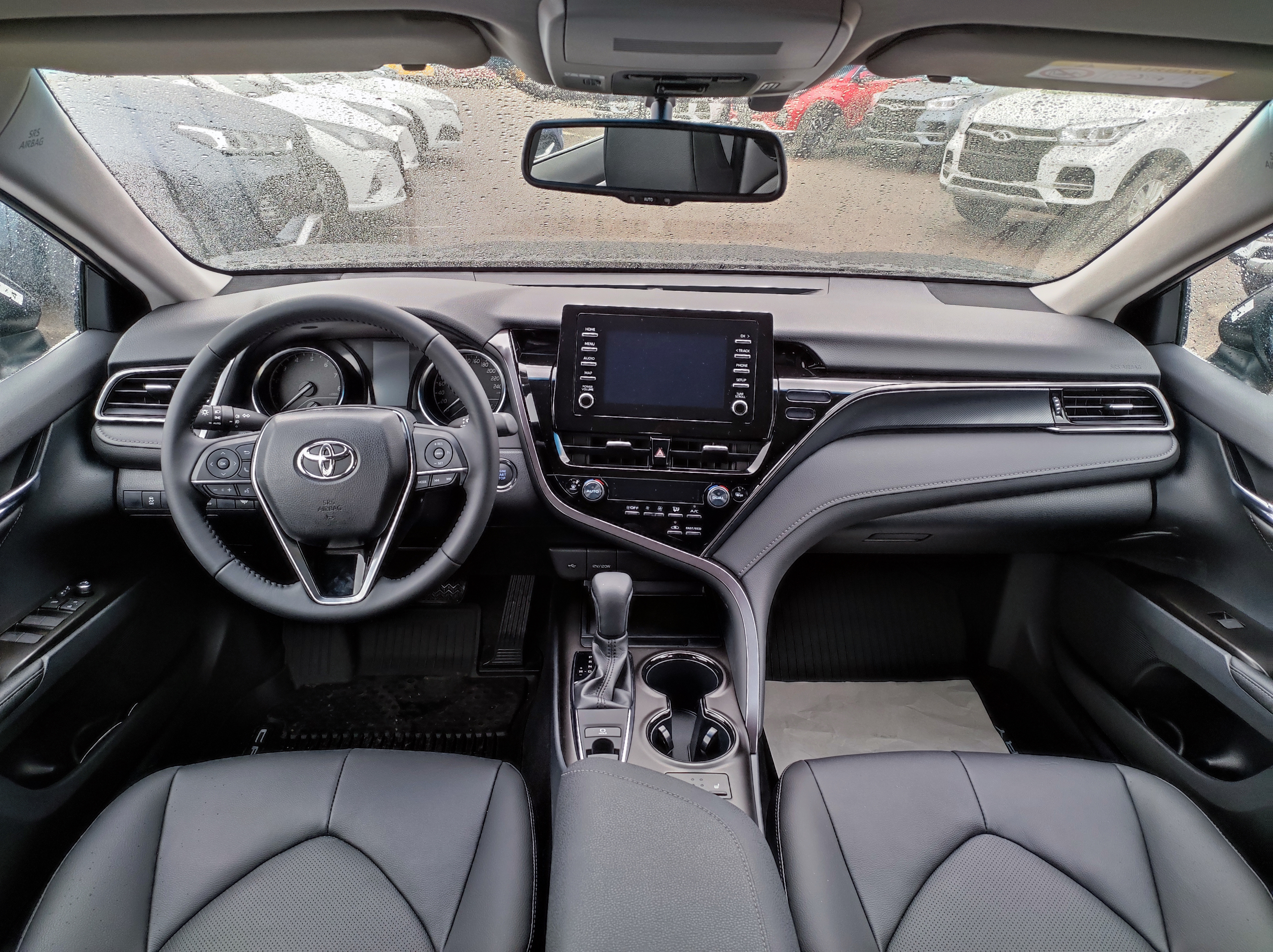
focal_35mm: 17
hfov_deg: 91.1
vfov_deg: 74.6
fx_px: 625
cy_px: 476
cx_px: 636
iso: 528
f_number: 1.79
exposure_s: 1/50
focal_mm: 4.74
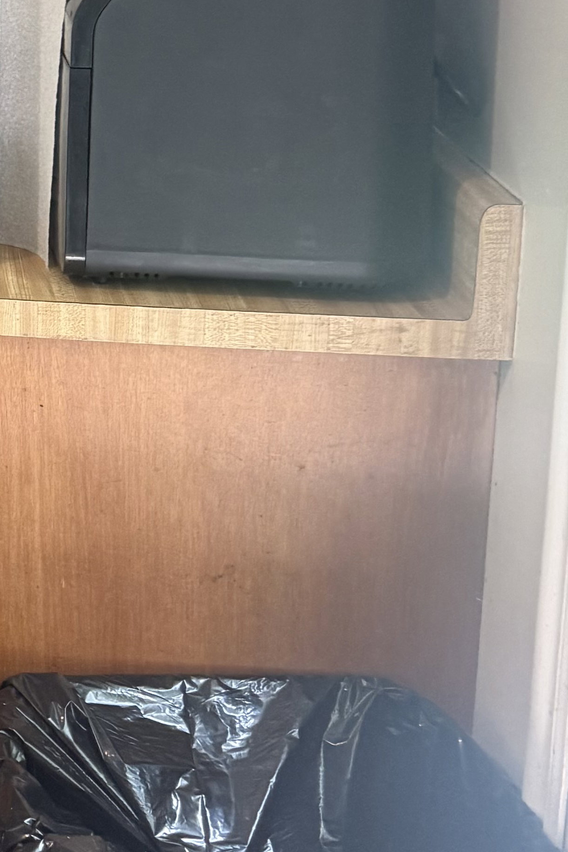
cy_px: -67
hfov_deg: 15.3
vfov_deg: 24.4
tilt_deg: -8.4
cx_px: -426
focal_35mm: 78
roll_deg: +1.8
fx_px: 1846
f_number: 1.78
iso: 250
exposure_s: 1/60
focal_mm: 6.76
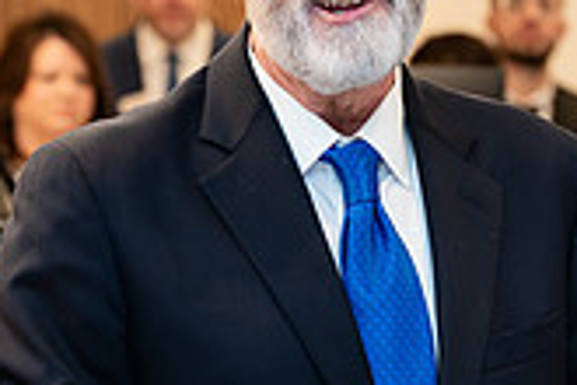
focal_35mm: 241
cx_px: 301
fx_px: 3862
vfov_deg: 5.7
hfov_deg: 8.5
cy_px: 200
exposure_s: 1/200
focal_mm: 68
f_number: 3.5
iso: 640
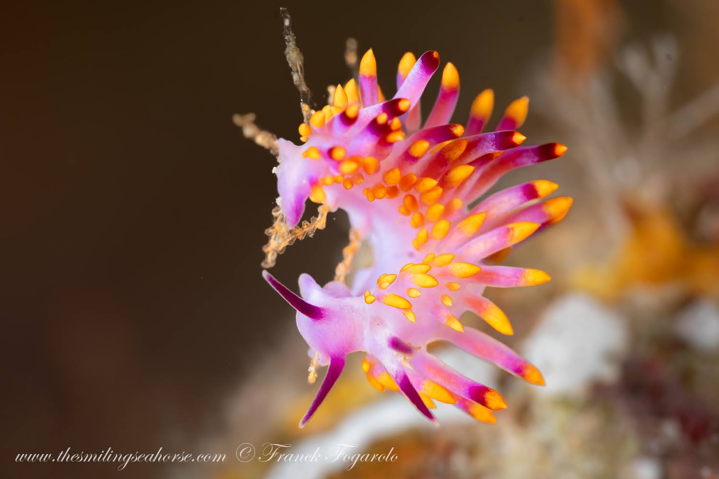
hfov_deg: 22.6
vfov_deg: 15.2
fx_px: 1797
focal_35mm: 90
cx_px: 360
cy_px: 240
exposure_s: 1/250
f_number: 13
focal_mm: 60
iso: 200
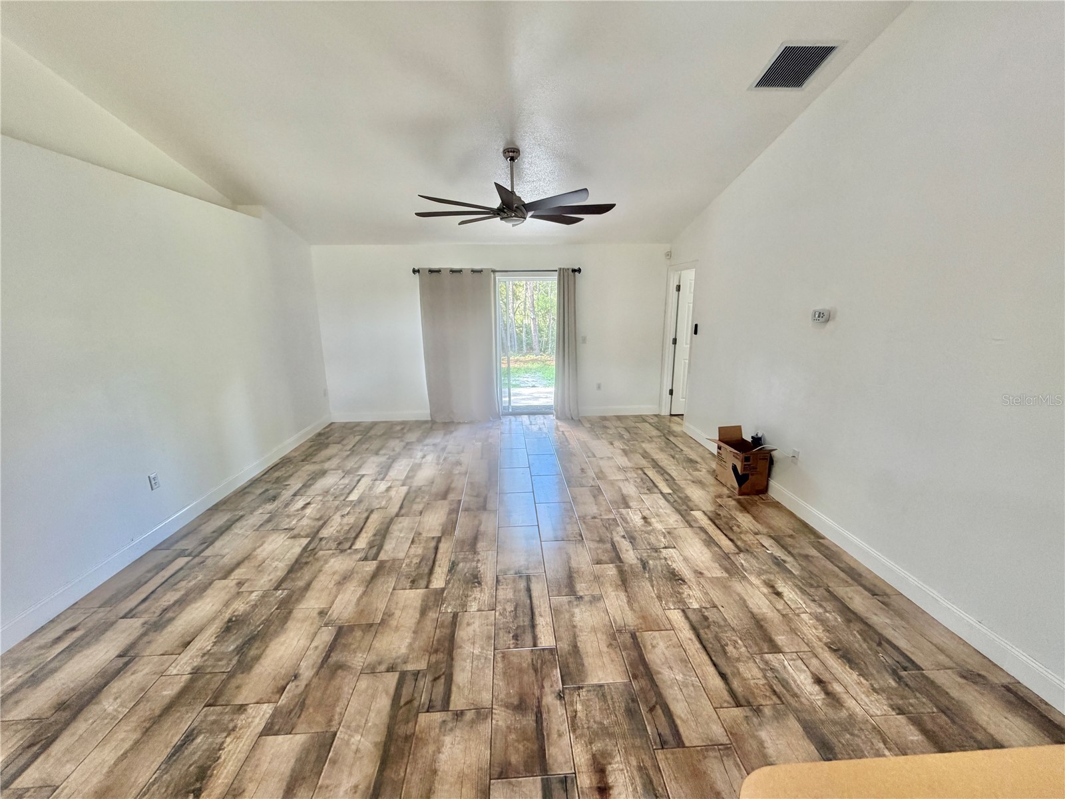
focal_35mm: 14
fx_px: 431
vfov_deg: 85.7
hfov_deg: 102.1
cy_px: 400
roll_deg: +1.1
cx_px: 532
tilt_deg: -13.5
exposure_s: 1/60
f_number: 2.2
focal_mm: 2.22
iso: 160
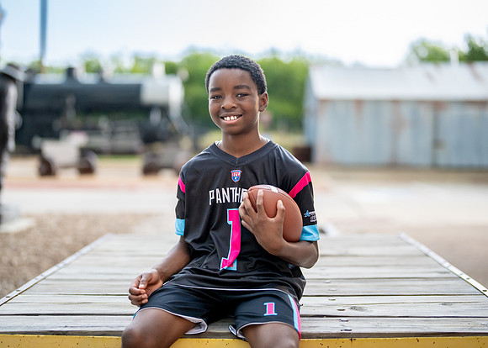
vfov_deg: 24.0
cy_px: 156
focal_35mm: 59
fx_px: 817
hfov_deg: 33.2
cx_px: 241
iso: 1250
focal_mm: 50
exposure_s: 1/320
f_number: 1.2
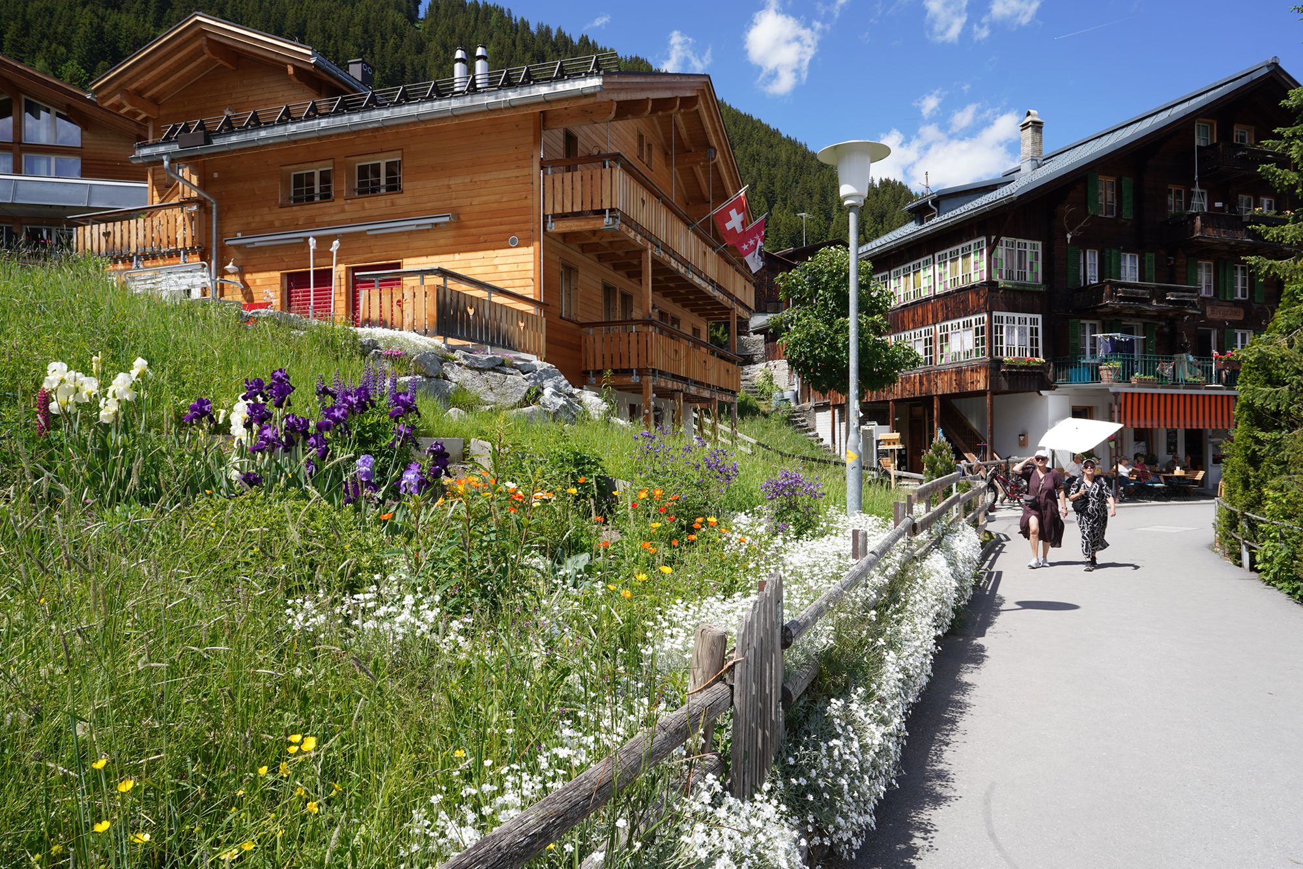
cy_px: 434
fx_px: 869
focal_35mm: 24
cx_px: 652
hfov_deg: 73.7
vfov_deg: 53.1
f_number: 11
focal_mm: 24
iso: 100
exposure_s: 1/100
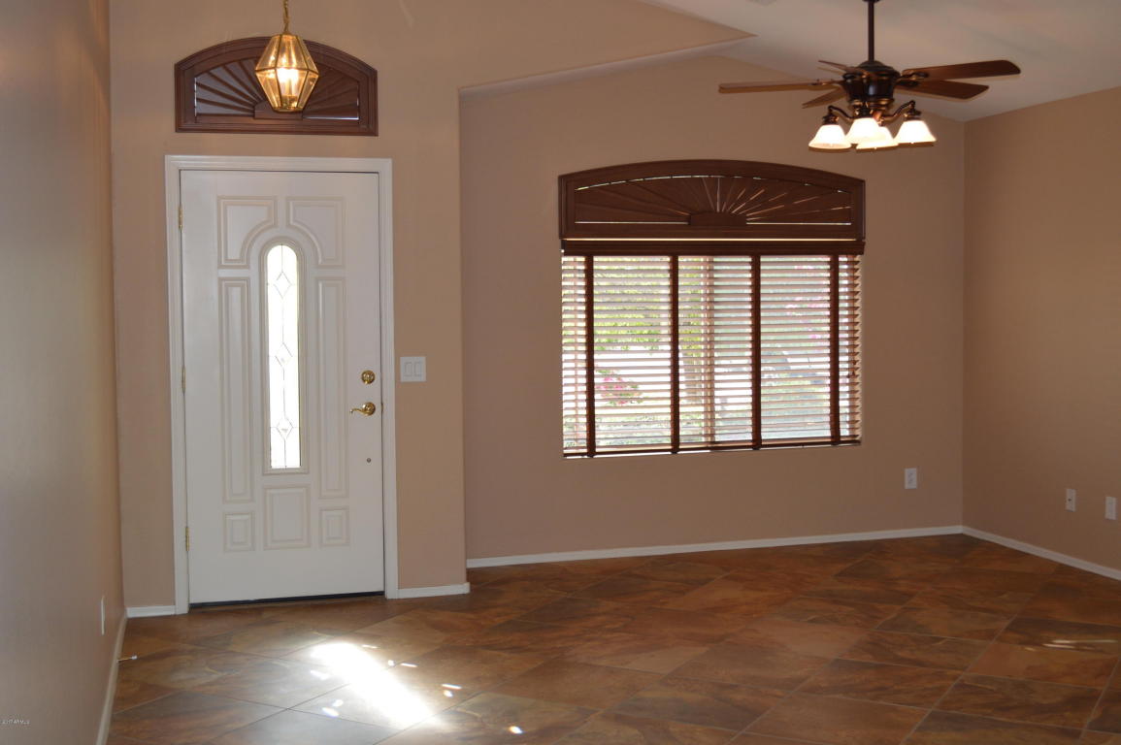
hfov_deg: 46.4
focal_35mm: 42
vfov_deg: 31.8
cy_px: 372
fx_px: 1307
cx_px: 560
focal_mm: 28
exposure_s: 1/100
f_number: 4.5
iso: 400
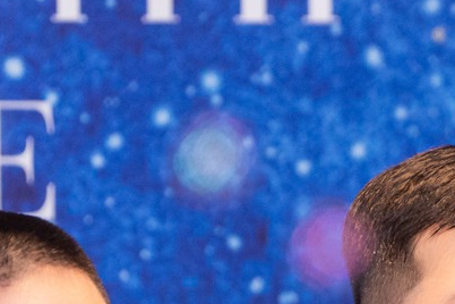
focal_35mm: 528
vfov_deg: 2.6
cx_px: 769
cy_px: 725
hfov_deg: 3.9
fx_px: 6673
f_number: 3.2
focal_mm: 106
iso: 1600
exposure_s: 1/250
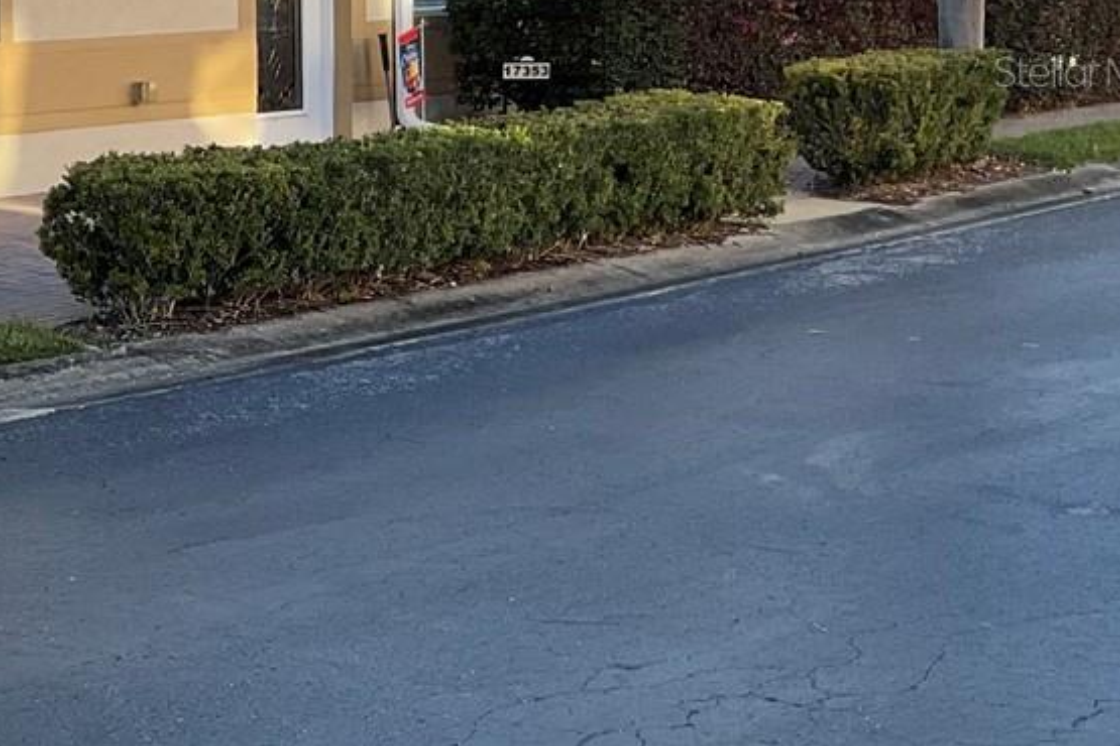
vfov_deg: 15.5
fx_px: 2706
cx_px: -430
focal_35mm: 87
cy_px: 71
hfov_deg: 20.8
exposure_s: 1/491
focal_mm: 3
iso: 16
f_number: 1.8
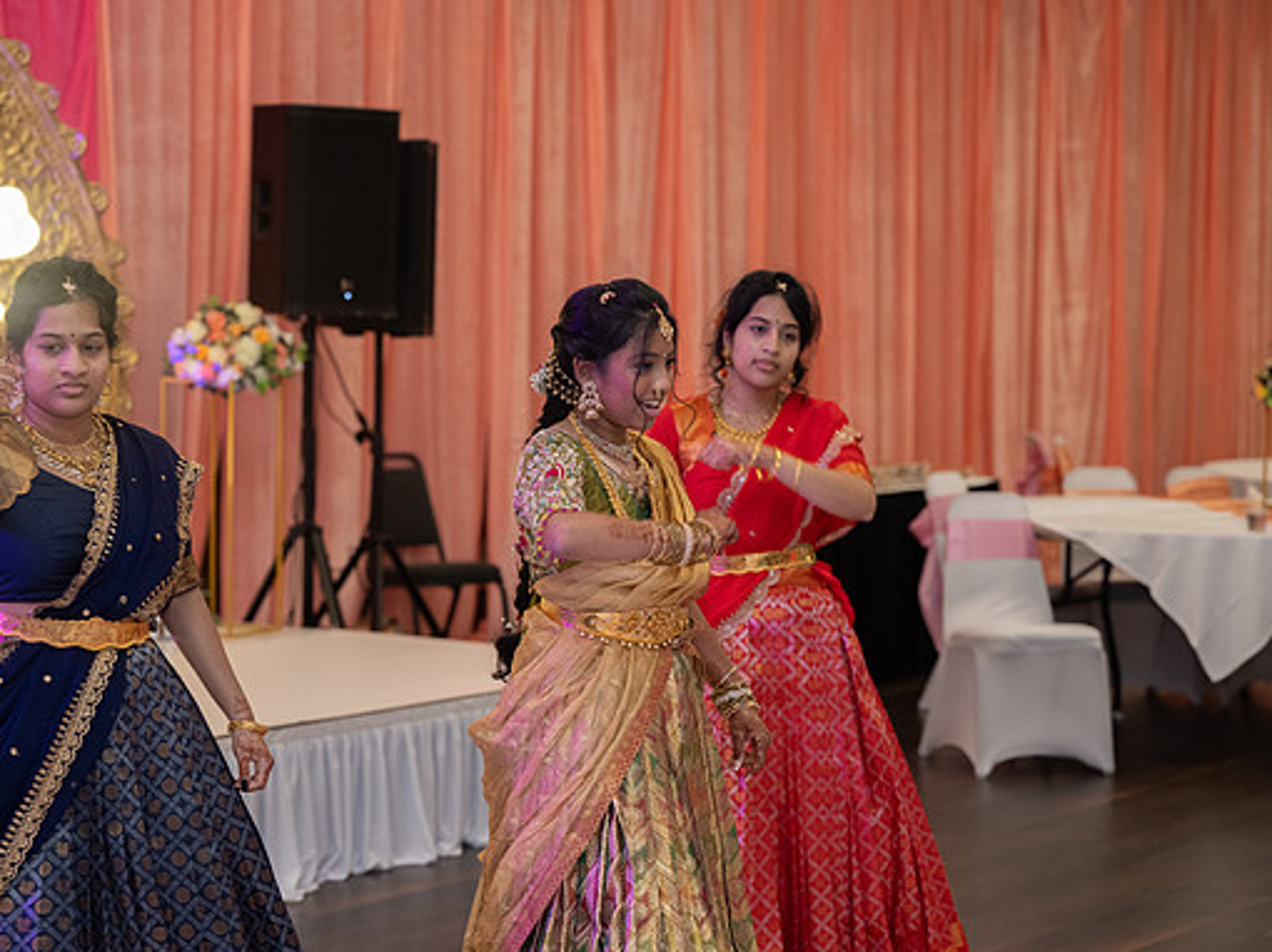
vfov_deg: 17.0
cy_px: 475
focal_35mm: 87
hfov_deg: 22.5
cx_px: 651
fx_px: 3195
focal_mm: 78
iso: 1000
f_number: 3.5
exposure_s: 1/160
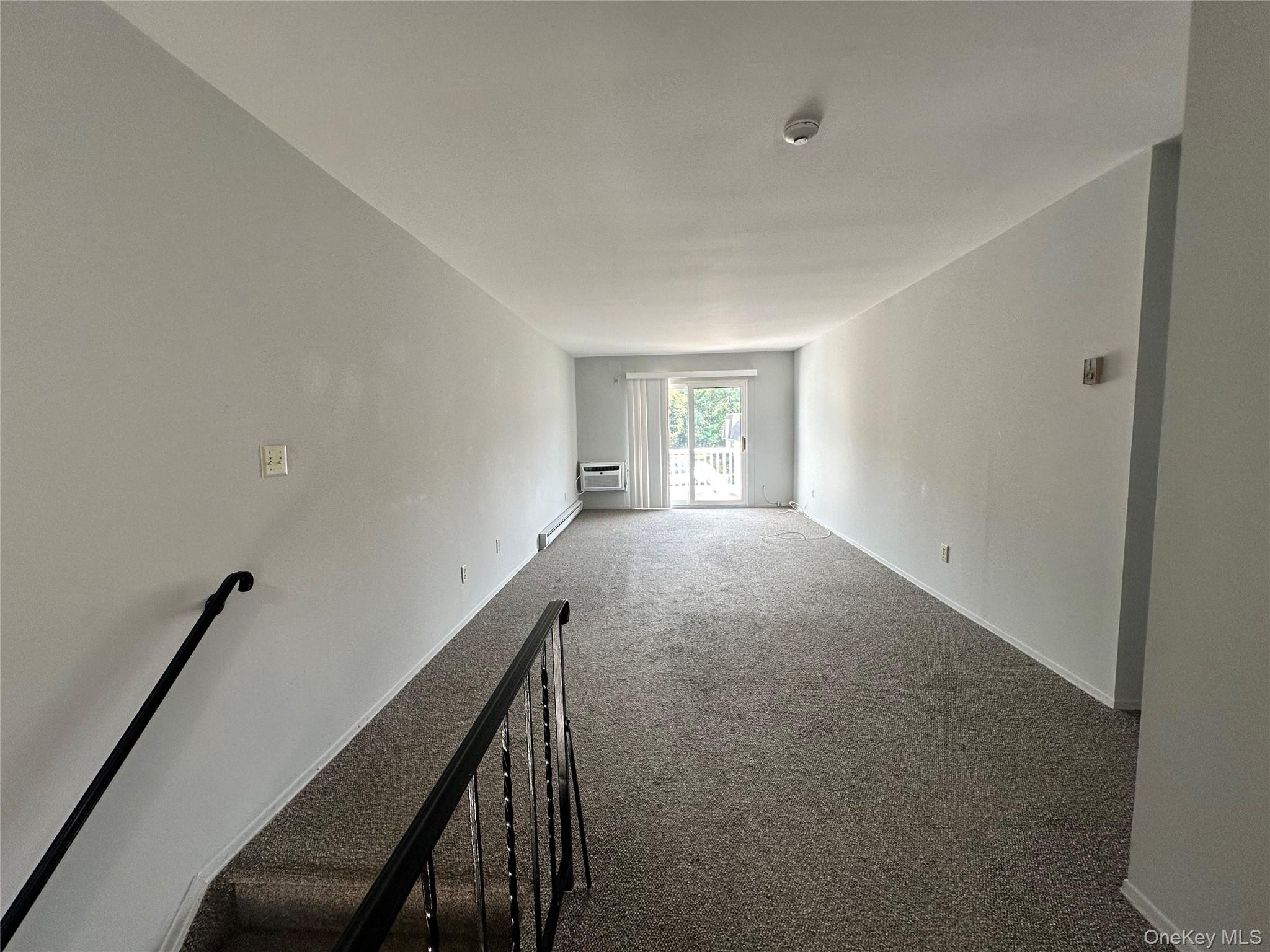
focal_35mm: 14
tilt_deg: -4.8
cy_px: 476
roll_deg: +1.1
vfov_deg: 85.7
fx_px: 514
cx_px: 635
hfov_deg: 102.1
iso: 100
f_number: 2.2
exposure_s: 1/120
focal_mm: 2.22
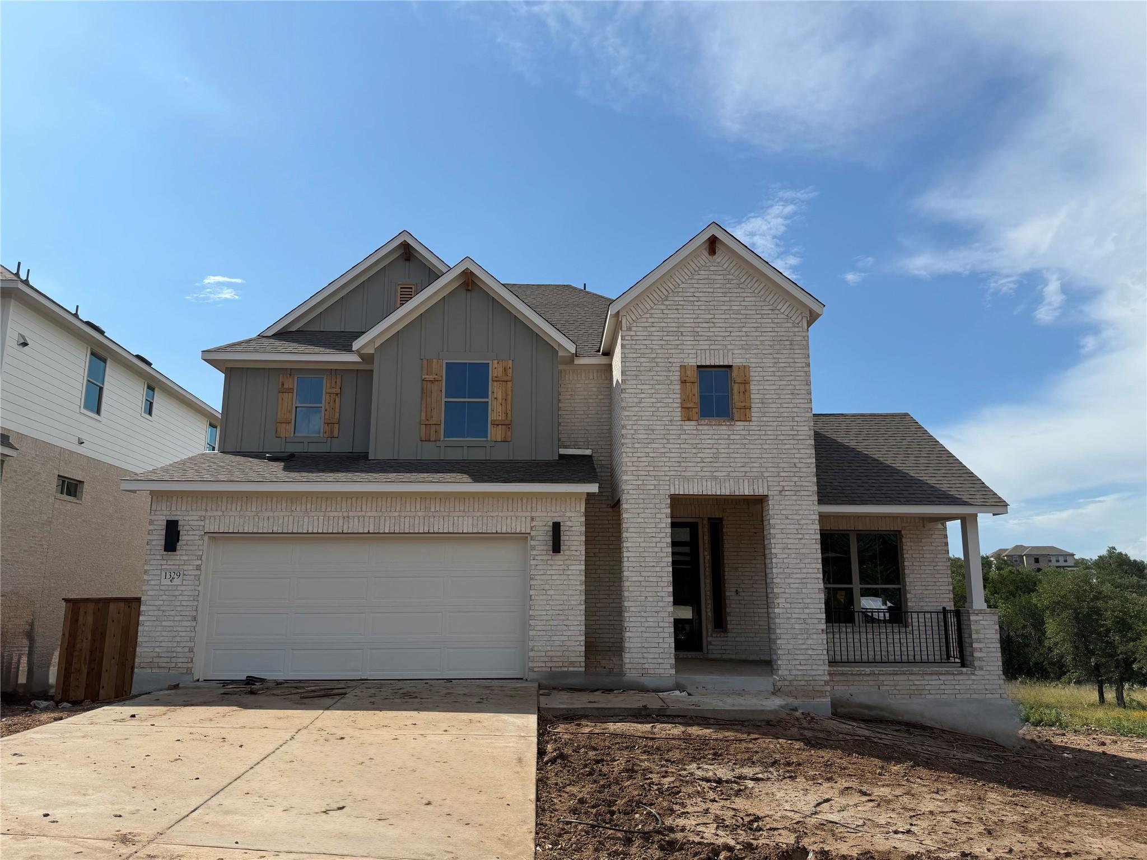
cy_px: 430
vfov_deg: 56.8
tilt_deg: +11.1
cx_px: 574
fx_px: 795
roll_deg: -0.1
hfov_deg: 71.6
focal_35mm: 24
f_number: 1.78
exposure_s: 1/7353
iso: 80
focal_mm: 6.76
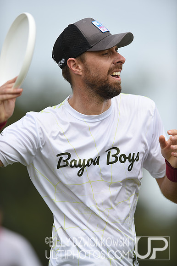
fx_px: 2953
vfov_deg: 5.2
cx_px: 88
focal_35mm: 400
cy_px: 133
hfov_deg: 3.4
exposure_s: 1/1600
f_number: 2.8
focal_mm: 400
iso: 100
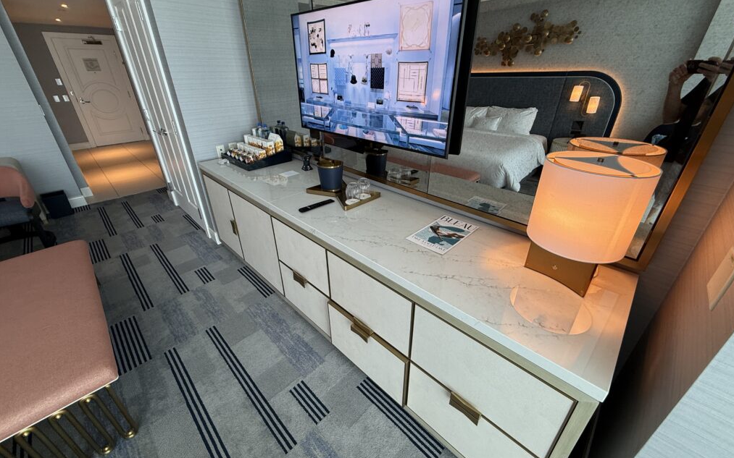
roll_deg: -0.4
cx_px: 370
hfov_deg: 101.5
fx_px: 300
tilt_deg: -27.5
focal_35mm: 15
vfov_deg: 74.7
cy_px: 218
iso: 125
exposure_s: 1/99
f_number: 2.2
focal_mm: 2.22
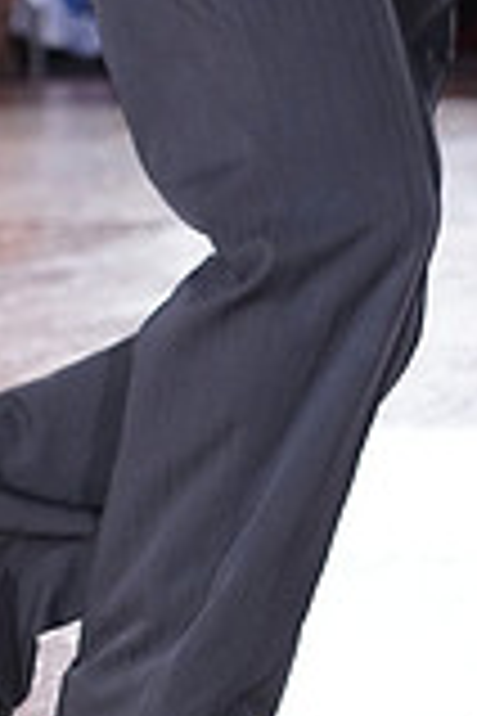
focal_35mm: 255
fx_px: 5068
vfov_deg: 8.0
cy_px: -216
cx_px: 2
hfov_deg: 5.4
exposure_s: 1/400
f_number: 4
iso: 2500
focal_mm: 70
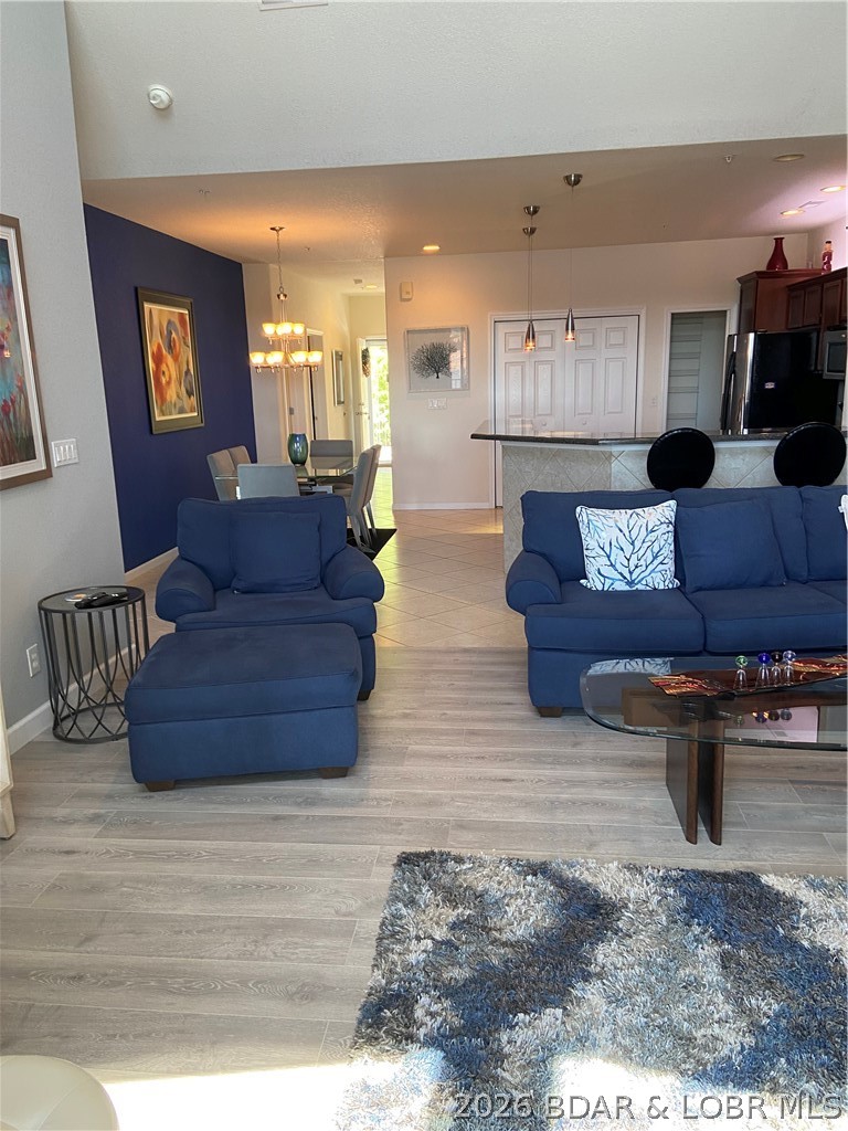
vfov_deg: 67.3
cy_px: 566
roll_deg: +1.3
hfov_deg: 53.1
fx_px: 849
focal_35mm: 26
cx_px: 424
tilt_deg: -11.8
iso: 100
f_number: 1.8
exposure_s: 1/60
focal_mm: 4.25
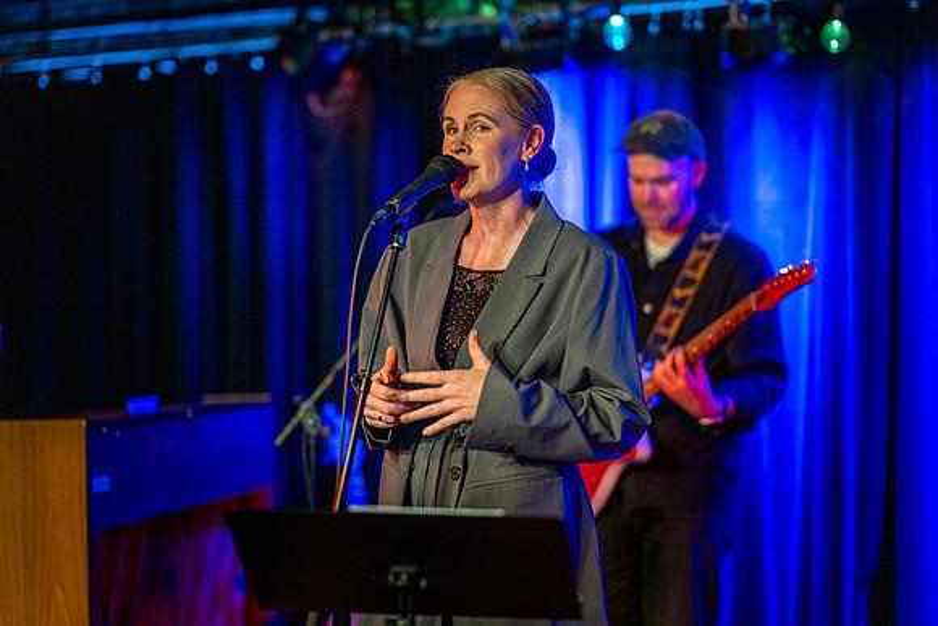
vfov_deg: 16.1
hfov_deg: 23.9
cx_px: 469
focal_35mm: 85
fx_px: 2215
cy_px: 313
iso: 4000
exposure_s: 1/250
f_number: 1.4
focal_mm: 85
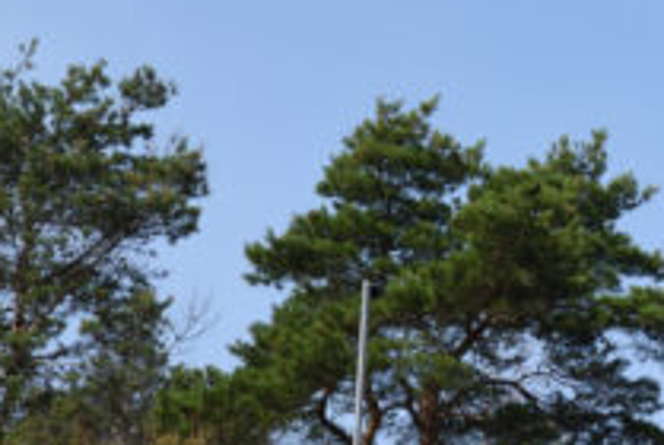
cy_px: 288
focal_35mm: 441
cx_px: 1125
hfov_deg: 4.6
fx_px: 8145
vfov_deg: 3.1
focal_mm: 120
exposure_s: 1/100
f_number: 16
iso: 160
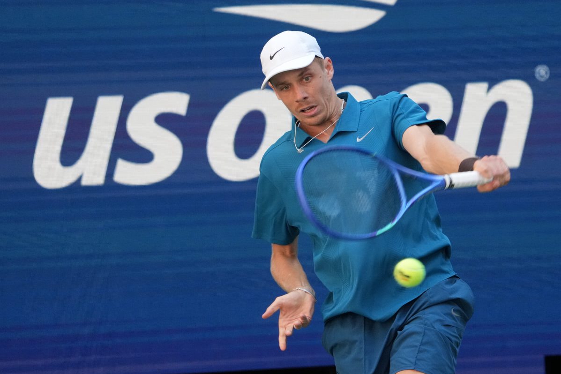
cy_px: 187
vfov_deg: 3.9
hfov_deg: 5.8
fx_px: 5516
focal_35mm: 354
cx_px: 281
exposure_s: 1/1250
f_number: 6.3
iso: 4000
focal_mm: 353
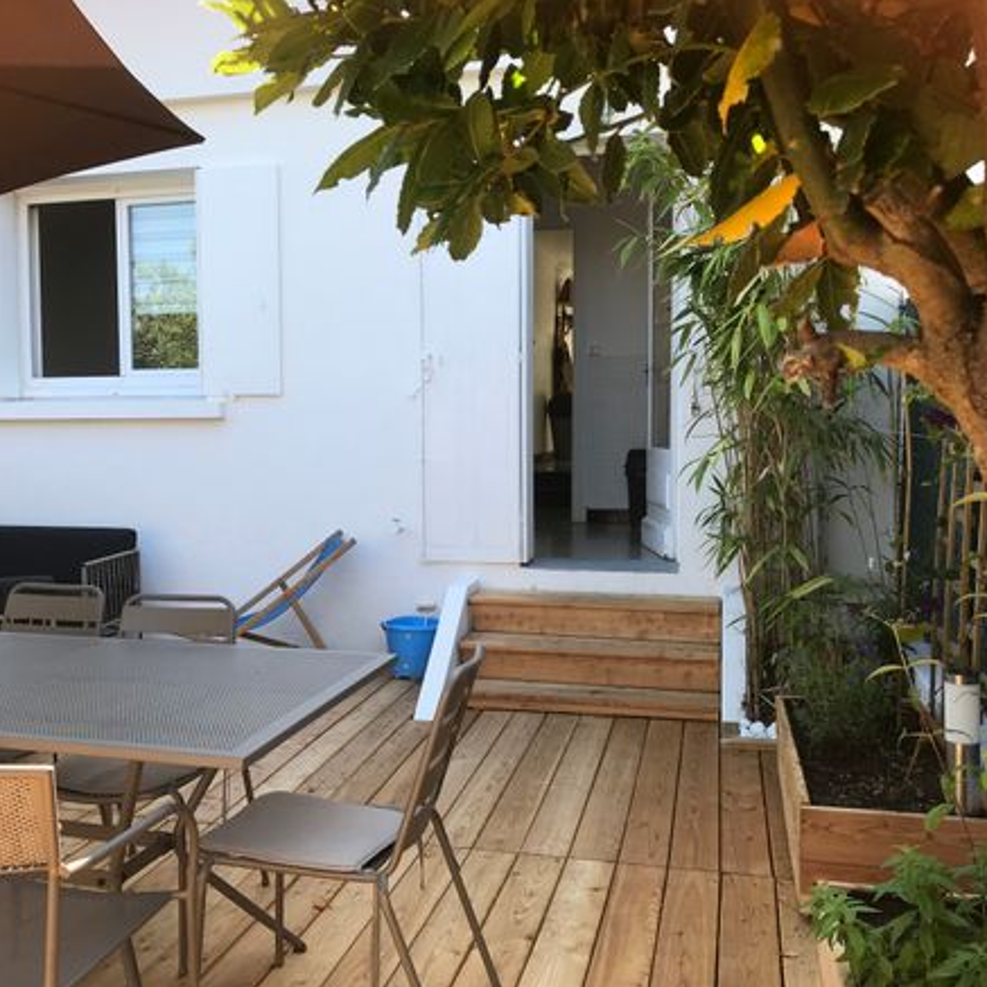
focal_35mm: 34
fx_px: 1097
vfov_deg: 48.4
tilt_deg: -2.4
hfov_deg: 48.2
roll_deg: -0.2
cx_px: 404
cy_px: 506
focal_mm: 3.99
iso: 20
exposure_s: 1/467
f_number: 1.8
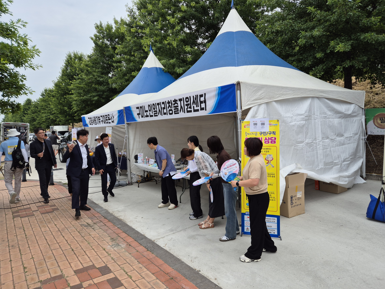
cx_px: 199
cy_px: 148
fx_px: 267
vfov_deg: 56.8
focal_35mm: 24
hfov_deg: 71.6
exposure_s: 1/2008
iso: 25
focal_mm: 5.4
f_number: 1.8
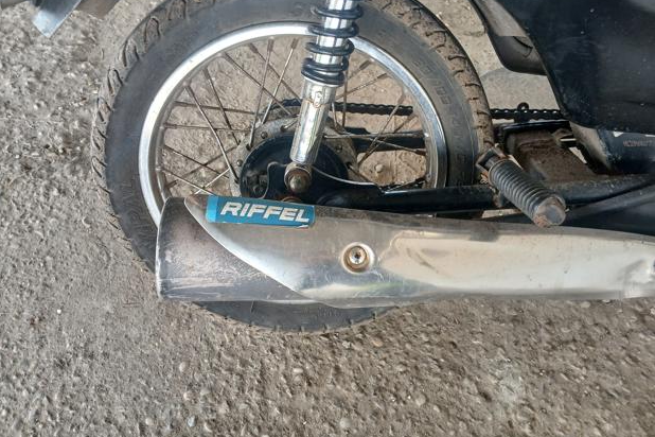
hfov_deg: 65.5
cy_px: 189
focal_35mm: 28
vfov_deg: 46.3
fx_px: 509
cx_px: 318
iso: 125
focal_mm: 3.98
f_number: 1.8
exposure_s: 1/60
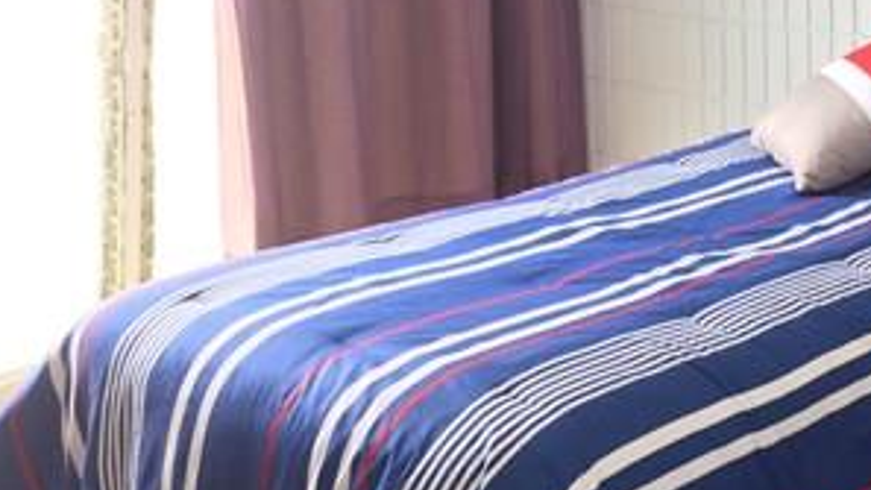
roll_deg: -1.3
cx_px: 774
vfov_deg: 17.5
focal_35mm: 68
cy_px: 56
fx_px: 1570
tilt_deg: -10.5
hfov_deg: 29.8
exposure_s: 1/30
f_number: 2.2
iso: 50
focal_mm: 4.15
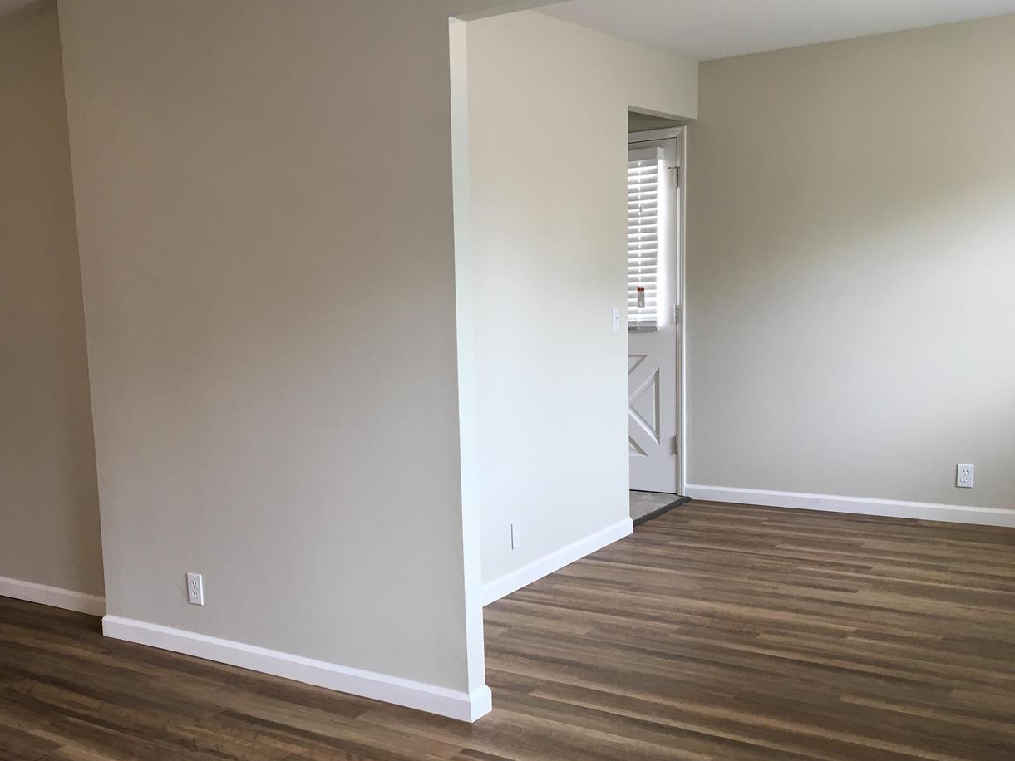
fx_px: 1114
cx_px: 366
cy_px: 444
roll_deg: +2.0
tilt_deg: -7.0
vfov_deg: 37.6
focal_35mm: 38
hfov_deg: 48.4
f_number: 2.2
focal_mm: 4.15
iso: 25
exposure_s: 1/30
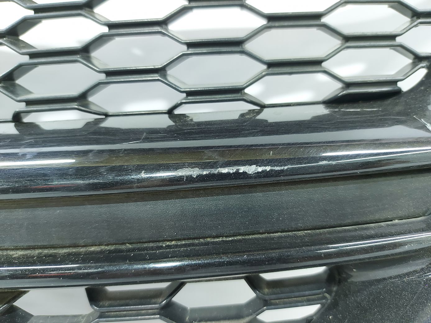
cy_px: 162
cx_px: 216
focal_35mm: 24
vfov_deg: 56.8
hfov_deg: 71.6
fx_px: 299
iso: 160
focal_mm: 5.23
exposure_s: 1/33
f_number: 1.8
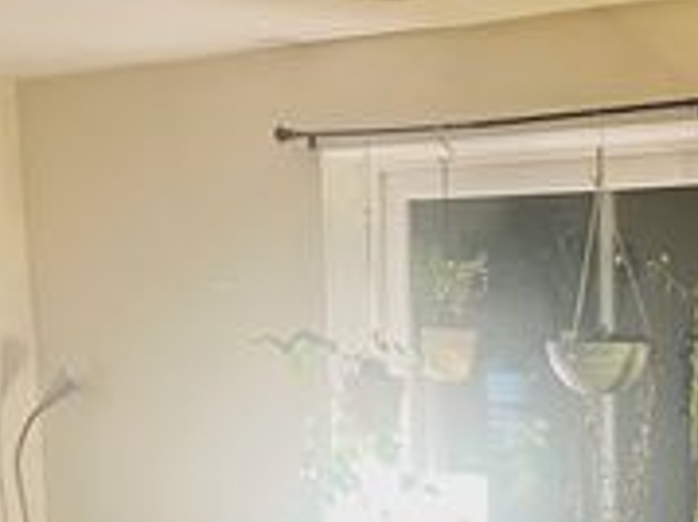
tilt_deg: -12.2
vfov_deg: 16.0
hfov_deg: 22.0
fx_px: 1753
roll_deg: +0.3
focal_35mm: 87
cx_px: 628
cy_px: 701
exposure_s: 1/60
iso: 320
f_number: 1.5
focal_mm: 5.7
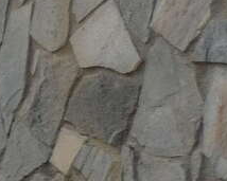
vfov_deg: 9.9
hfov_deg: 9.0
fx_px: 1027
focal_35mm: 153
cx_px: -542
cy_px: 223
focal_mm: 3.6
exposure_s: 1/640
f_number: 2.8
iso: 80
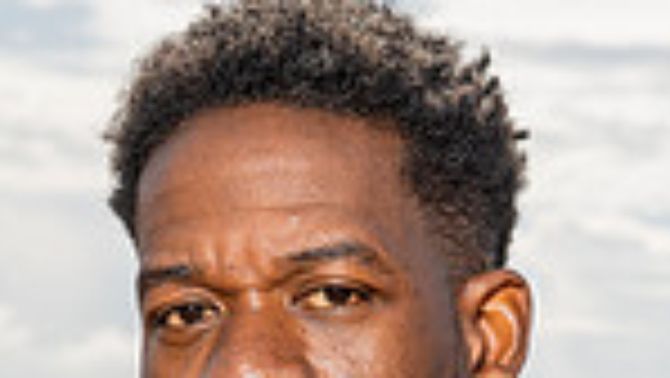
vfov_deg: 6.0
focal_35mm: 193
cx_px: 297
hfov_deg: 11.2
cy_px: 940
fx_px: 3431
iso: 100
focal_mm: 61
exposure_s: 1/250
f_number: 8
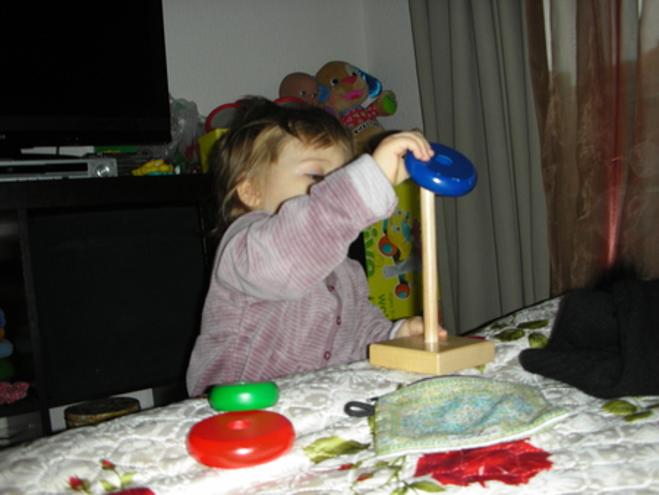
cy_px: 248
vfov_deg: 40.7
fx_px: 667
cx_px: 330
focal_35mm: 35
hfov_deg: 52.6
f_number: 3
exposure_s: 1/60.1
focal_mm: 5.8
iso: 50
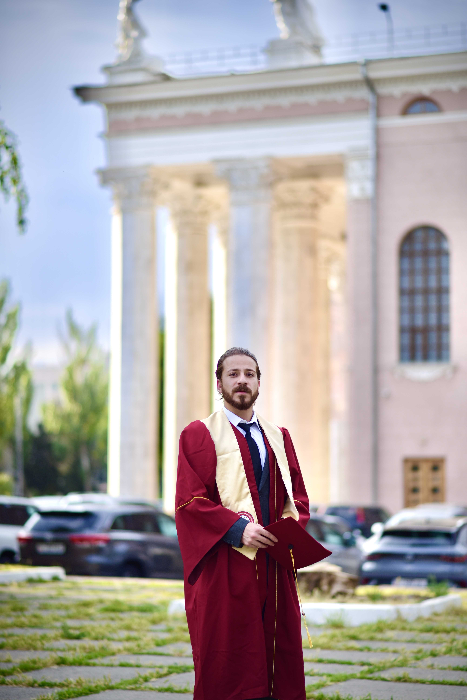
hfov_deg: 16.1
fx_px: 1652
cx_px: 234
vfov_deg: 23.9
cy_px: 350
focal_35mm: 85
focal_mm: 85
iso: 100
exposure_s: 1/1250
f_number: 1.8
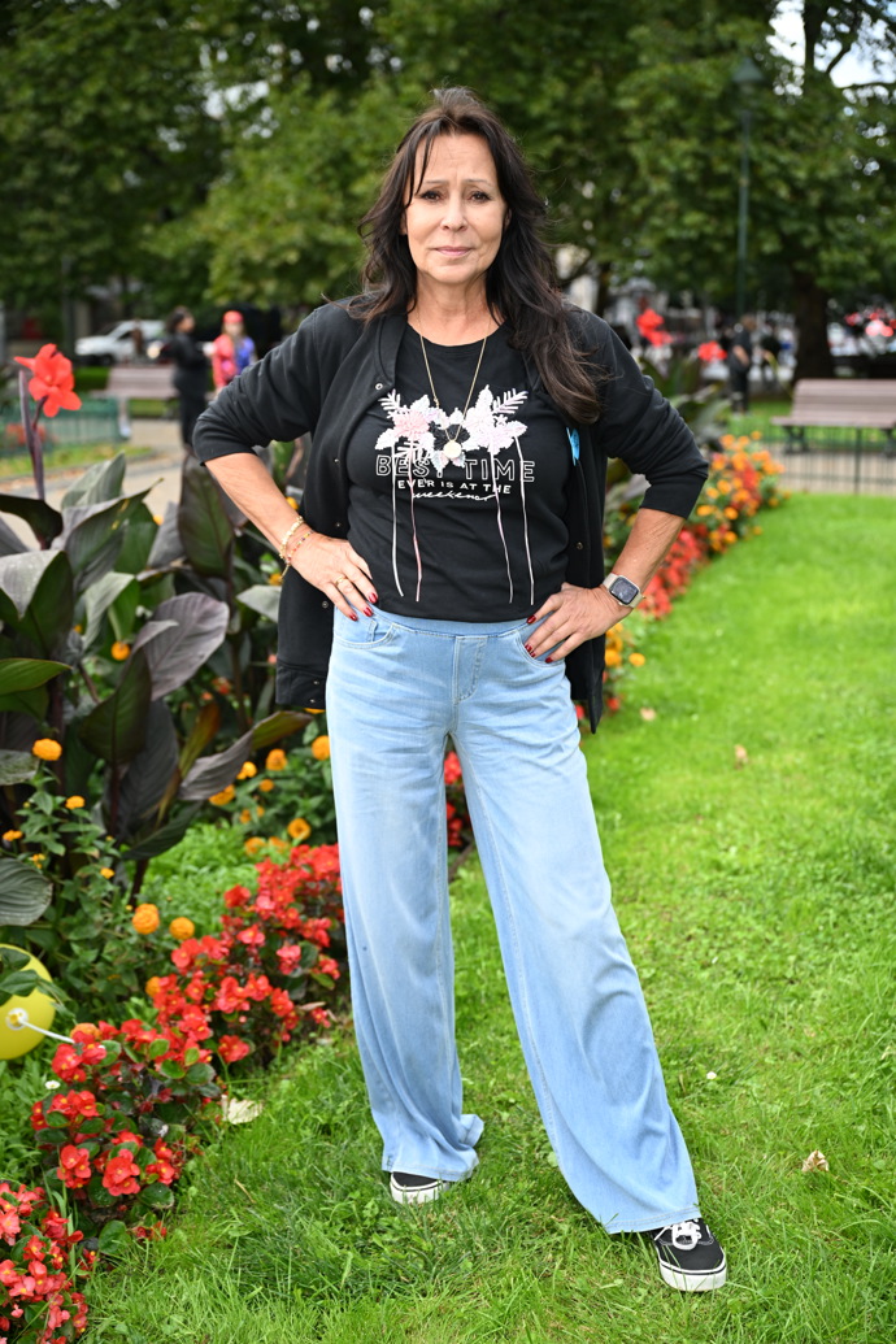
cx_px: 448
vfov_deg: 43.6
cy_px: 672
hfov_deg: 29.9
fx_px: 1680
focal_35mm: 45
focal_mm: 45
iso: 250
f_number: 3.2
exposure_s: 1/500
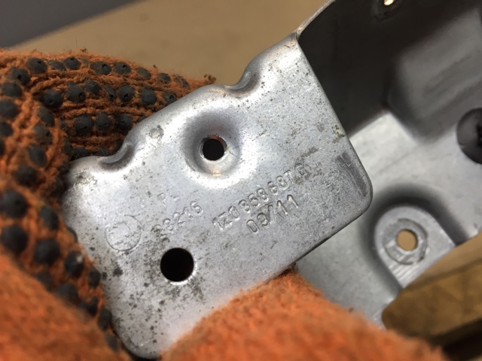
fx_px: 404
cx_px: 241
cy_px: 180
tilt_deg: -41.2
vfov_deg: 48.2
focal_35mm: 29
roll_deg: +17.0
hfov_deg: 61.7
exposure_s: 1/33
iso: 40
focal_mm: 4.15
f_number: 2.2
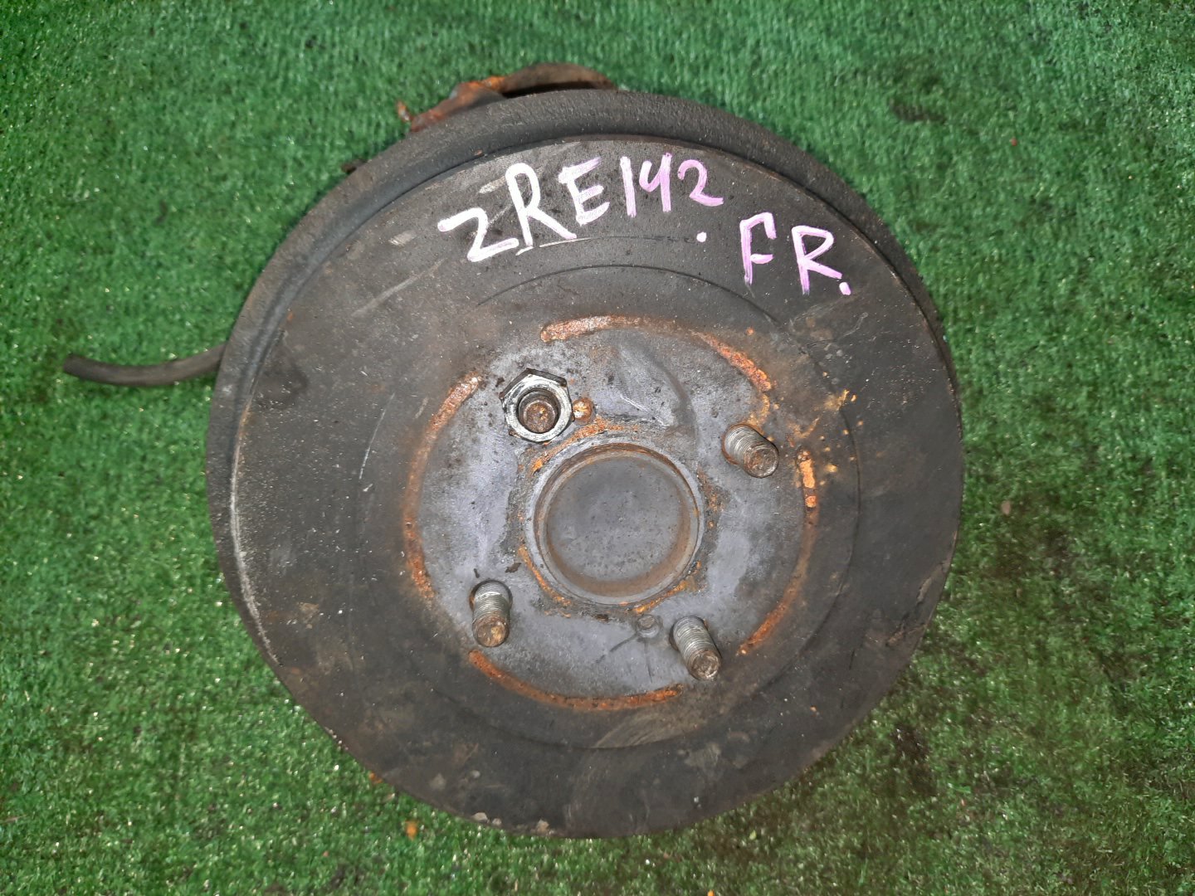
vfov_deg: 54.9
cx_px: 598
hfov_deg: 69.4
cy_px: 448
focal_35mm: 25
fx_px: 863
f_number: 2
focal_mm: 4.6
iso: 321
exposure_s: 1/25
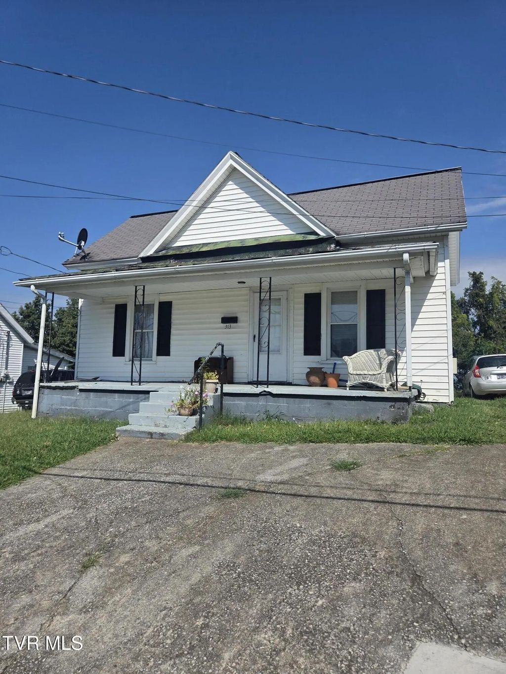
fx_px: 448
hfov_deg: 58.9
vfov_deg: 73.9
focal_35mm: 23
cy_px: 337
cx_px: 253
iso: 80
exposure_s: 1/7075
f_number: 1.8
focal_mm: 5.4
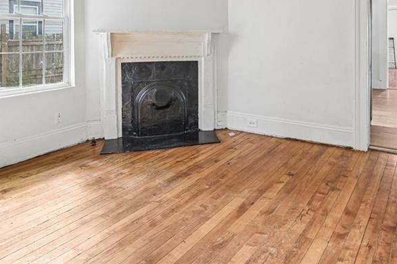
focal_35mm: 28
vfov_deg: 43.5
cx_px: 243
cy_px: 42
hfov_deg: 64.8
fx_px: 309
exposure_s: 1/25
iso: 200
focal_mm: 16
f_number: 8
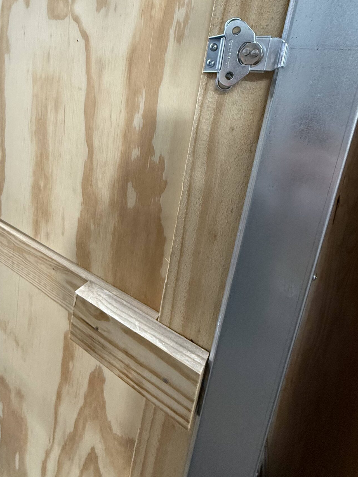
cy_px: 143
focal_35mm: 21
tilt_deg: -9.2
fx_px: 290
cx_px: 115
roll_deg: -8.0
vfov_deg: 75.4
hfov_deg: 61.7
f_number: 2.2
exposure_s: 1/60
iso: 400
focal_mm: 2.22
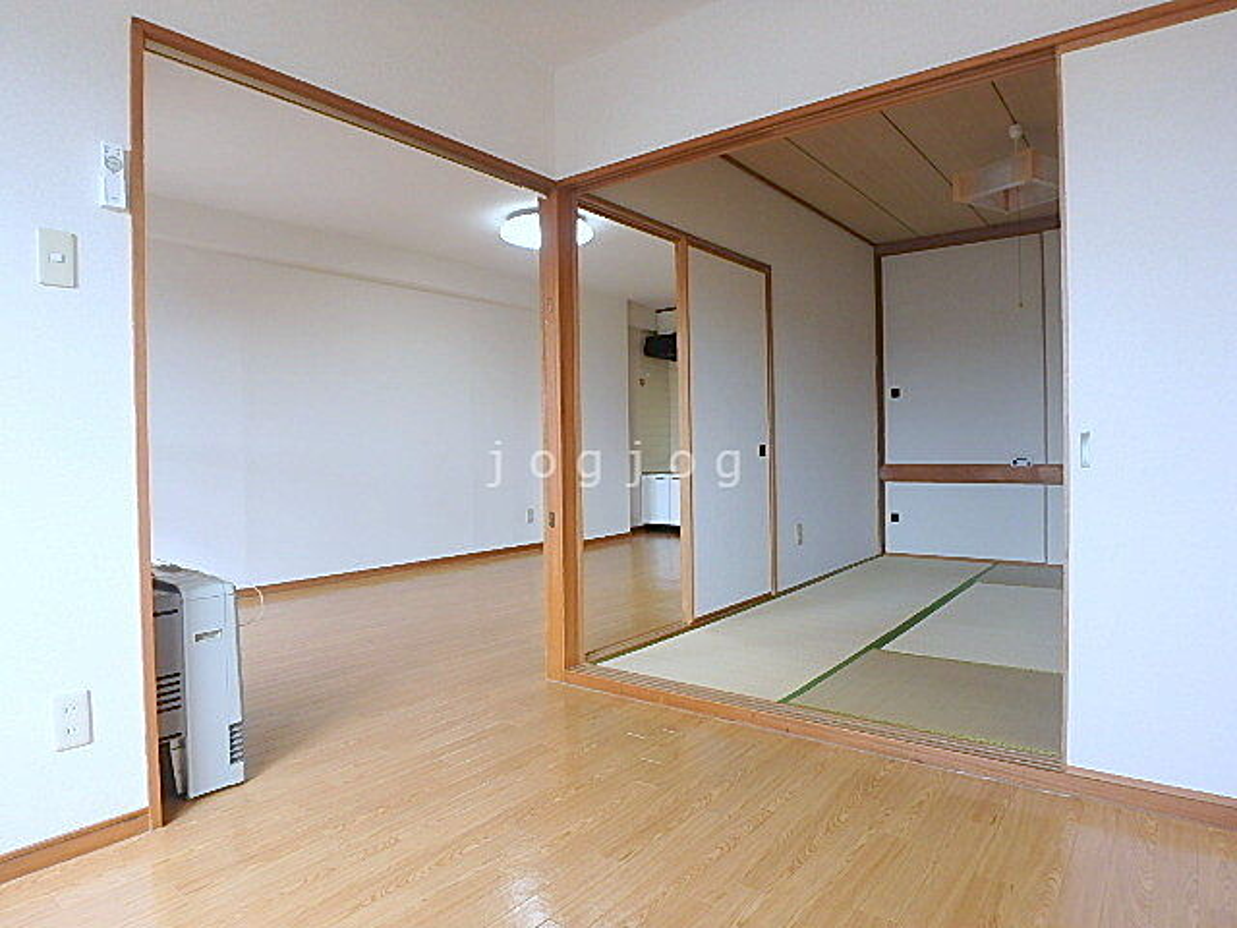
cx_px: 618
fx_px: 750
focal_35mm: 21
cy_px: 464
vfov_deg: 63.4
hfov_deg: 79.0
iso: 160
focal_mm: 3.7
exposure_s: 1/60
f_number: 3.5
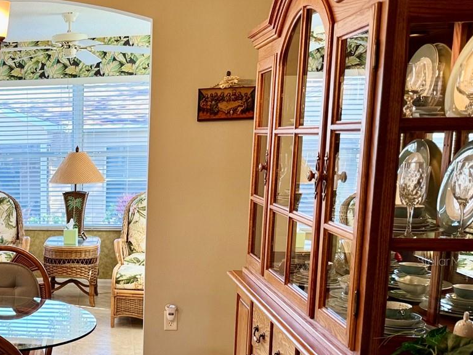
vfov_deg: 28.7
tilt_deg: -10.3
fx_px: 683
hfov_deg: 34.2
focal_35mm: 50
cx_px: -17
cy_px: 261
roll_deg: -0.1
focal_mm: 6.76
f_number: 1.78
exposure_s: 1/60
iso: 100
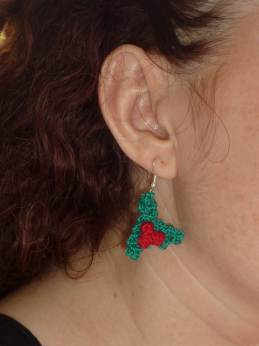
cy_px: 173
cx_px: 130
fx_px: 798
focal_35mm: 80
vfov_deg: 24.4
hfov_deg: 18.4
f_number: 3.9
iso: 100
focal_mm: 9.1
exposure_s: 1/30
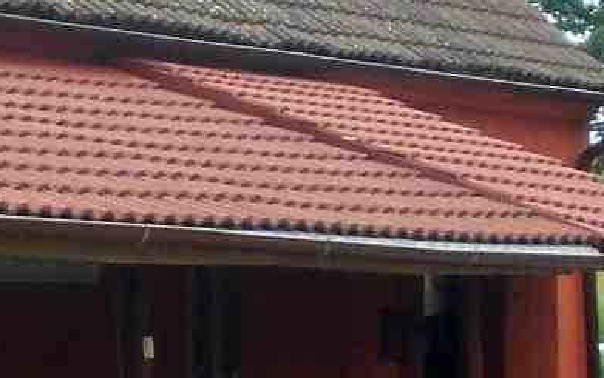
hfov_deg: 11.5
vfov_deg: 7.9
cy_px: 127
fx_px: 2734
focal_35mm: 166
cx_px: -565
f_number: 5.4
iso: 80
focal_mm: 4
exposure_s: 1/160
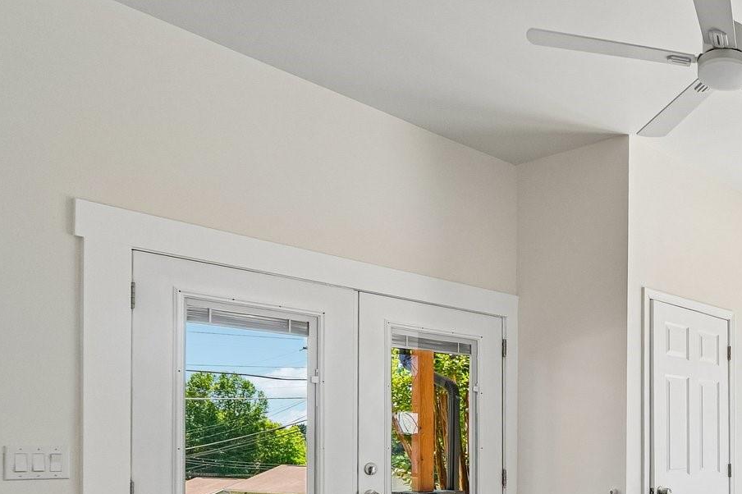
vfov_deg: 36.1
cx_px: 798
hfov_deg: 44.2
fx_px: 700
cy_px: 461
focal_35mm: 34
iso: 320
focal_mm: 10
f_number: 8
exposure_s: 1/30
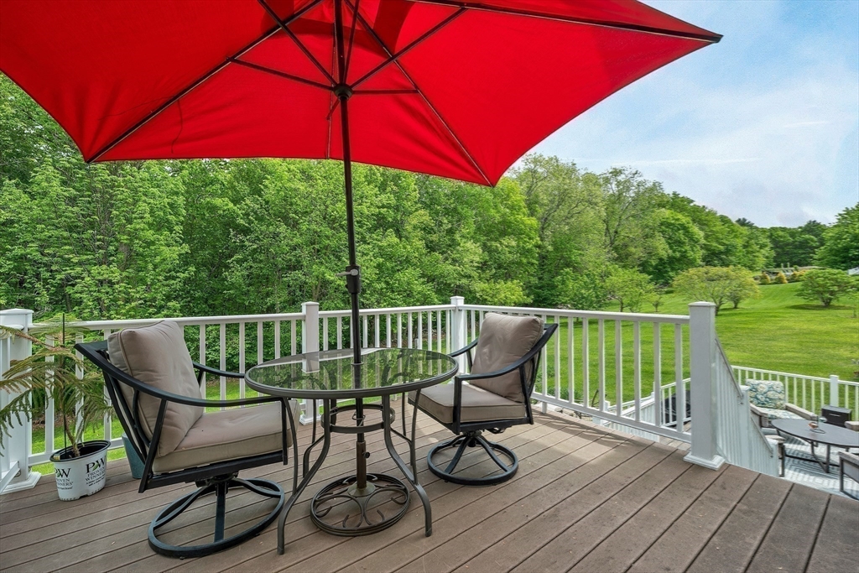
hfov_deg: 104.2
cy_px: 286
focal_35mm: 14
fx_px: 334
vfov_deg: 81.2
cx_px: 430
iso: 100
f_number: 8
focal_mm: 14
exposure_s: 1/60
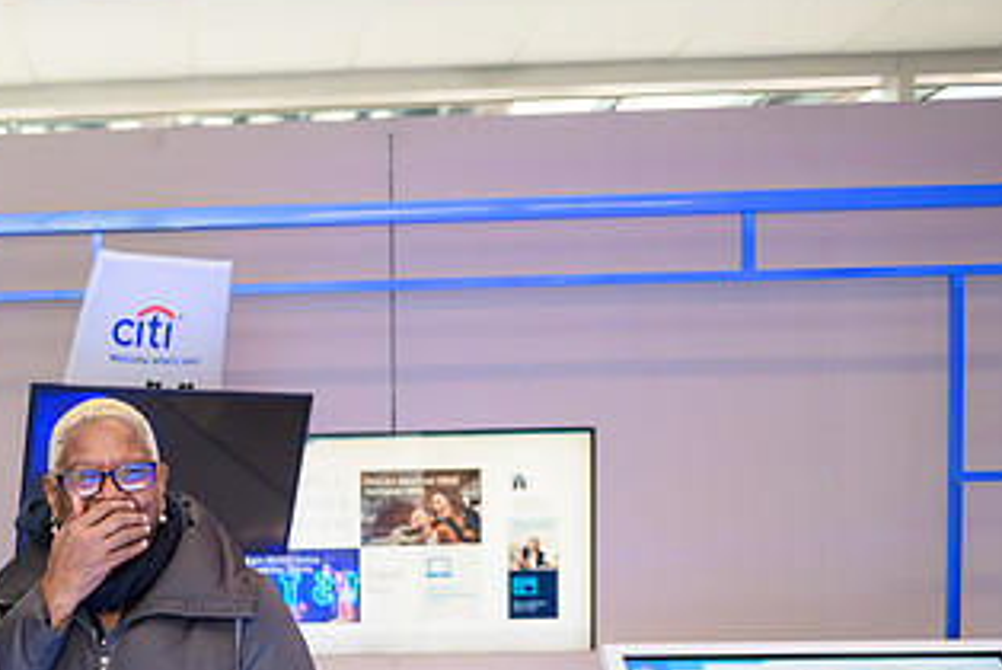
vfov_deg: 27.2
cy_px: 598
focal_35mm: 48
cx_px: 112
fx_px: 1337
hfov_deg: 38.4
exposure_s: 1/125
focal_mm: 26
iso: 1000
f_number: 3.2
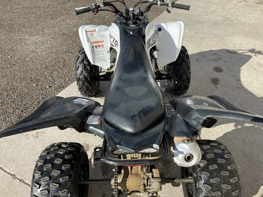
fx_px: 220
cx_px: 132
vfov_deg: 48.2
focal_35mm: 29
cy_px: 98
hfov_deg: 61.7
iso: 25
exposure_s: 1/997
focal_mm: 3
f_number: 1.8
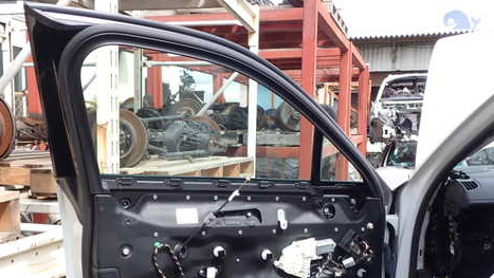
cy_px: 205
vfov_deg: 28.0
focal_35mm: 42
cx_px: 213
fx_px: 550
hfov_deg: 48.2
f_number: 3.2
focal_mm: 5.4
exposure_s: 1/400
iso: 100
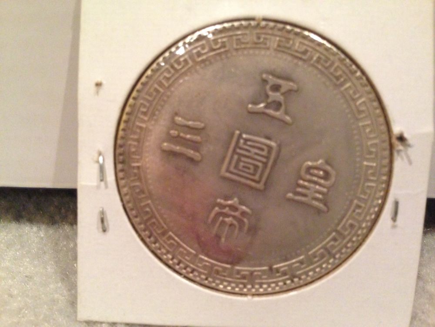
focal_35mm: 33
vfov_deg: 42.9
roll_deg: -0.5
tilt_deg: -32.5
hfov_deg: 55.4
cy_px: 164
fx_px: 415
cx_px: 218
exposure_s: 1/15
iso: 400
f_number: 2.4
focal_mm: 4.12
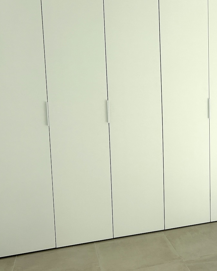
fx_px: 361
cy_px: 127
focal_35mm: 45
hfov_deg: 31.1
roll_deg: +1.7
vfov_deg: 41.1
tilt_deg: -6.3
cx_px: 215
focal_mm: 5.7
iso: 50
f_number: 1.5
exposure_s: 1/2353
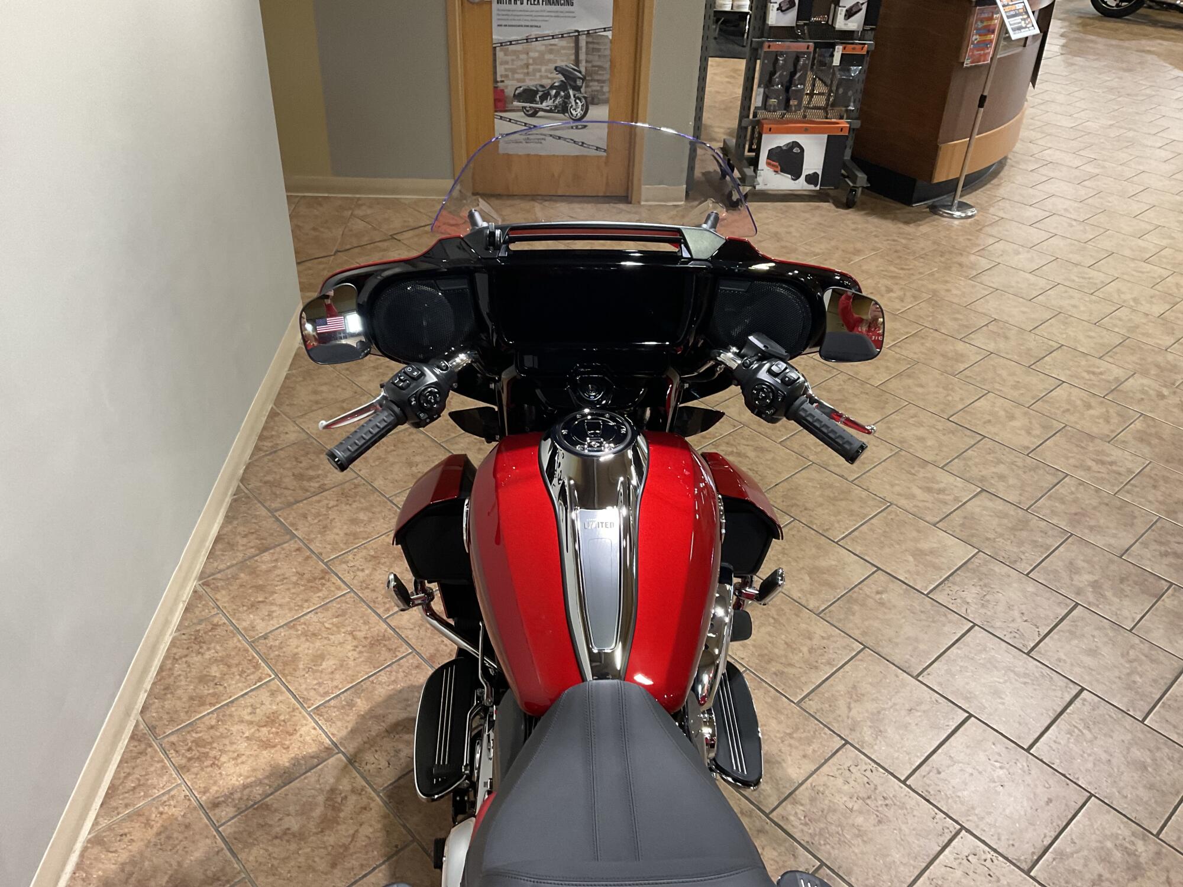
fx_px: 991
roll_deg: -1.7
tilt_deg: -34.0
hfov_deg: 61.7
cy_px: 444
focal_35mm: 29
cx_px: 592
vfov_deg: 48.2
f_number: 1.8
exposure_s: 1/60
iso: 125
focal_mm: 3
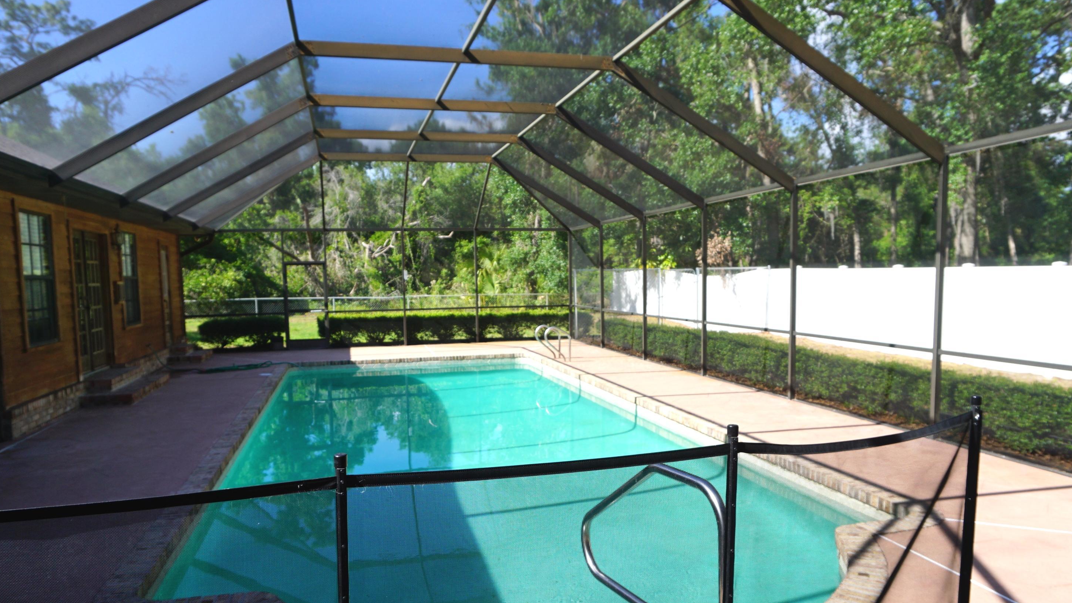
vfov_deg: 44.3
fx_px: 739
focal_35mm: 26
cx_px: 528
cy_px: 344
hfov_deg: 71.9
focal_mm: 16
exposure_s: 1/250
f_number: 5.6
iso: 100
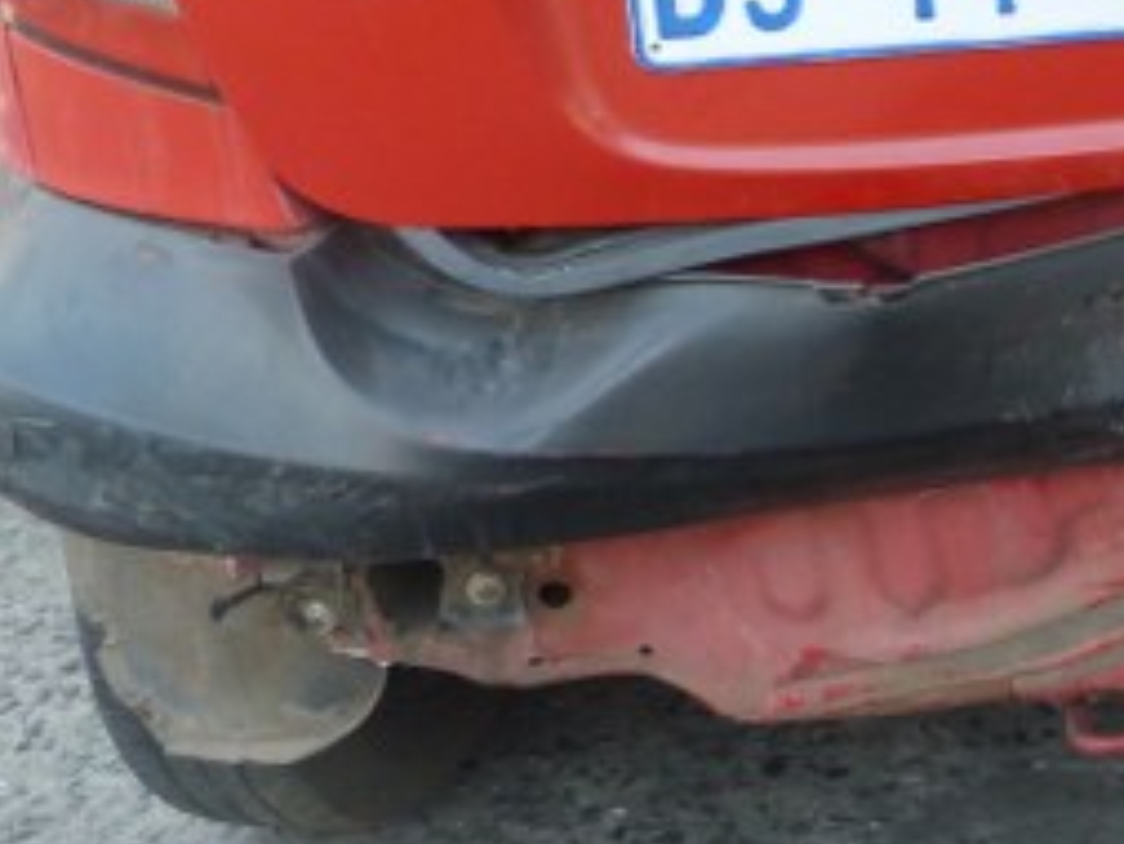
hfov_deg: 22.7
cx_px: 1346
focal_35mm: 79
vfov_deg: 18.2
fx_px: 2566
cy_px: -13
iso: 125
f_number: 2.8
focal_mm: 4.5
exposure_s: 1/60
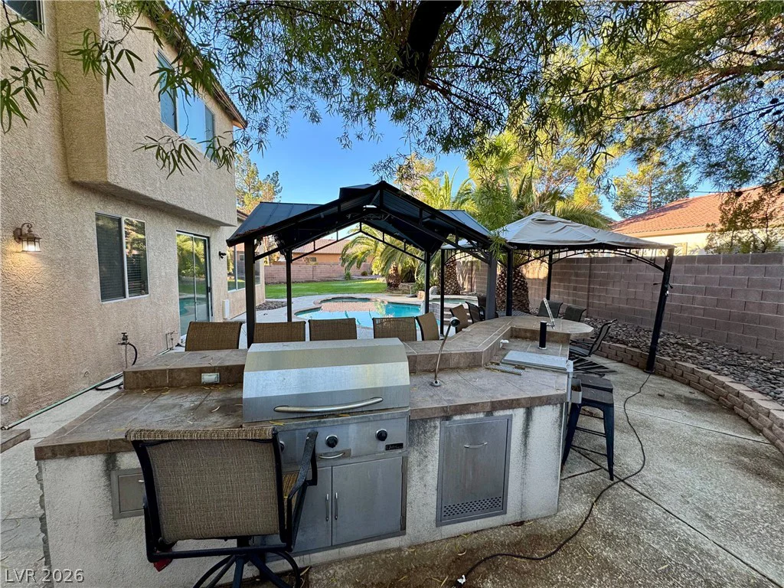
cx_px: 392
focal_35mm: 14
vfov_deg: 85.7
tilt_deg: -5.3
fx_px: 317
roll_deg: -1.2
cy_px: 294
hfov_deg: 102.1
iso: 40
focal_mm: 2.22
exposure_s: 1/120
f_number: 2.2
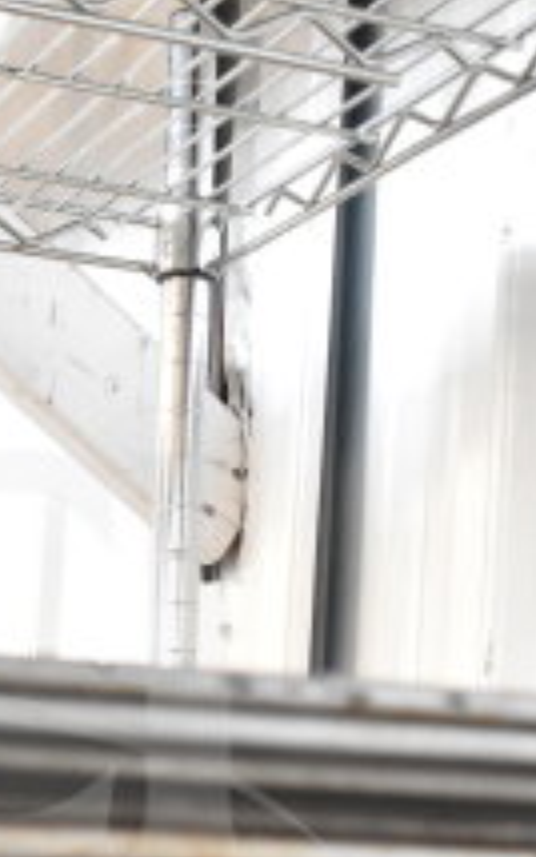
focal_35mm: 87
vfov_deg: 23.2
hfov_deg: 14.5
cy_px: 771
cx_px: -116
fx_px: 2031
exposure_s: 1/30
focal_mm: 20
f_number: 3.5
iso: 2200
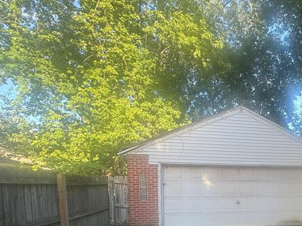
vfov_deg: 47.0
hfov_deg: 57.3
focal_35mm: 27
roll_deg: +0.5
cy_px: 197
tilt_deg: -3.3
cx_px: 265
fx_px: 236
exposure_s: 1/119
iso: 40
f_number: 2.2
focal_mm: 2.22
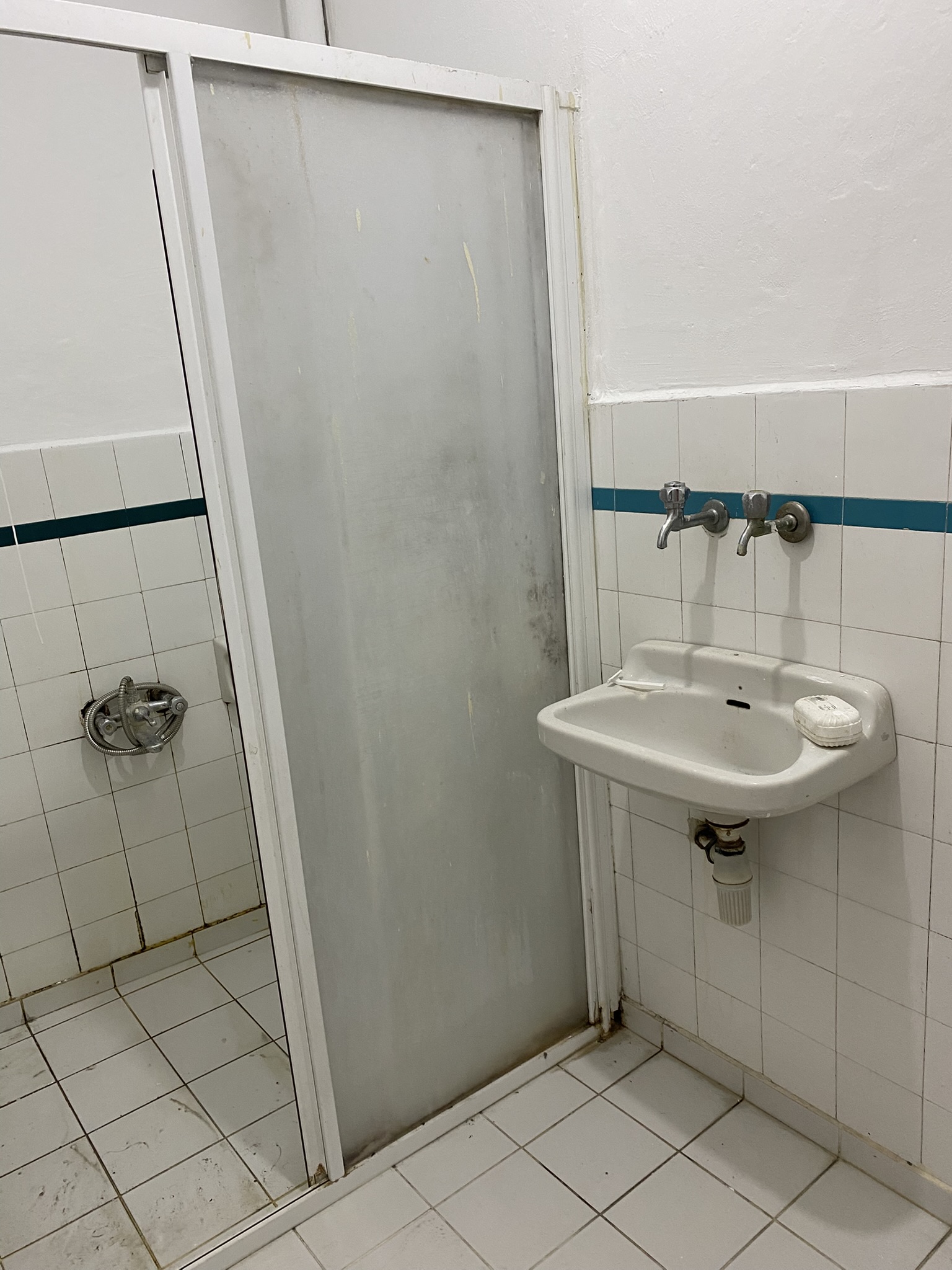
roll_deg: +6.0
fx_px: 953
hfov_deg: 53.1
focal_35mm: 26
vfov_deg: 67.3
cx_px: 476
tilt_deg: -15.4
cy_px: 635
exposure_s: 1/98
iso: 125
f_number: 1.8
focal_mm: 4.25
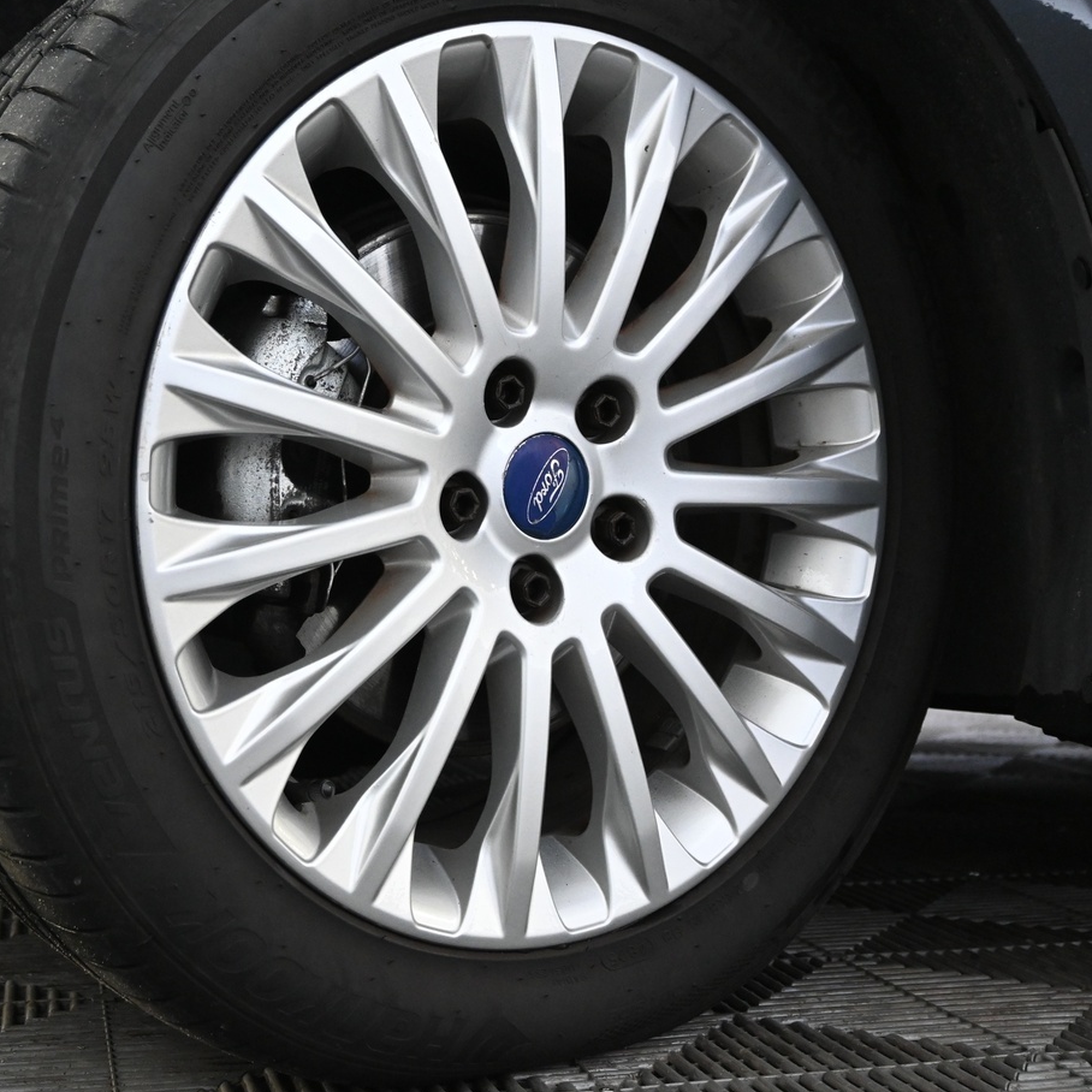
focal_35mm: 48
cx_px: 433
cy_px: 449
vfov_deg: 35.4
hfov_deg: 35.4
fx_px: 1705
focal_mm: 21
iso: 2200
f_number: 4
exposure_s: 1/30
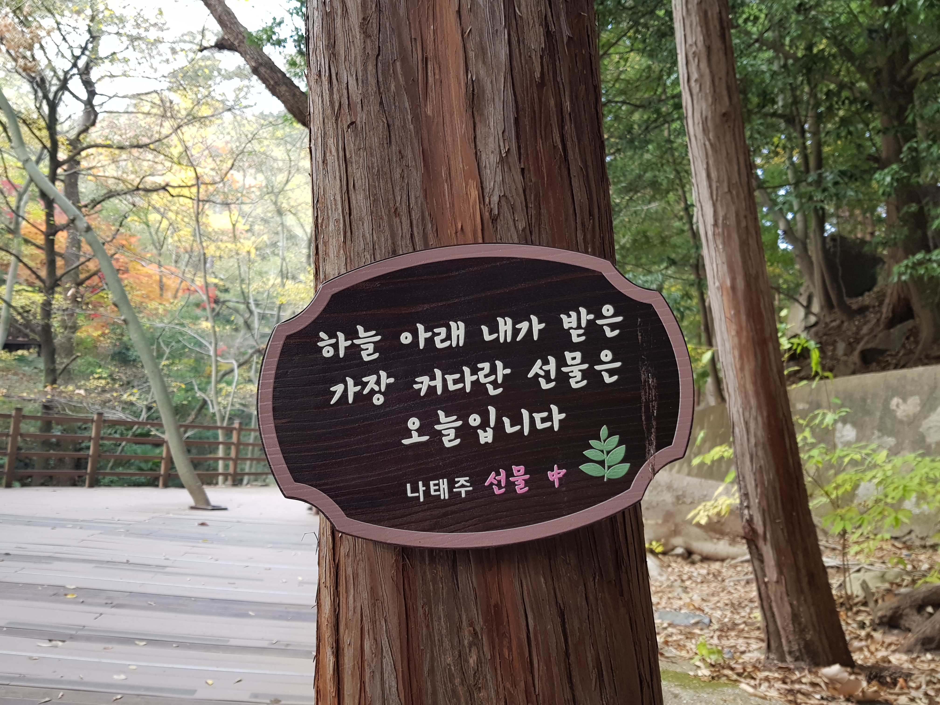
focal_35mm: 26
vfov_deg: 53.1
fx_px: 706
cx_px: 470
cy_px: 352
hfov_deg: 67.3
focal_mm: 4.3
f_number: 1.7
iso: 50
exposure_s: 1/50
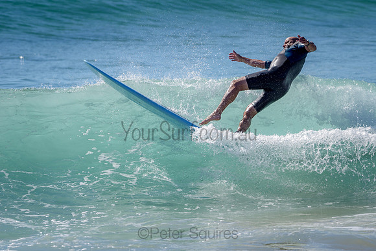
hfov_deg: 5.4
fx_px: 3969
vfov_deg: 3.6
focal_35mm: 380
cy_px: 115
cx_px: 230
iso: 125
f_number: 5.6
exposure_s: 1/2000
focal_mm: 310
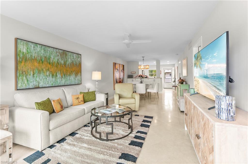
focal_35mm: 15
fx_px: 103
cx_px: 124
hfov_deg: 100.5
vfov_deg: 77.1
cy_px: 82
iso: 200
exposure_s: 1/13
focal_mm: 10
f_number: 5.6
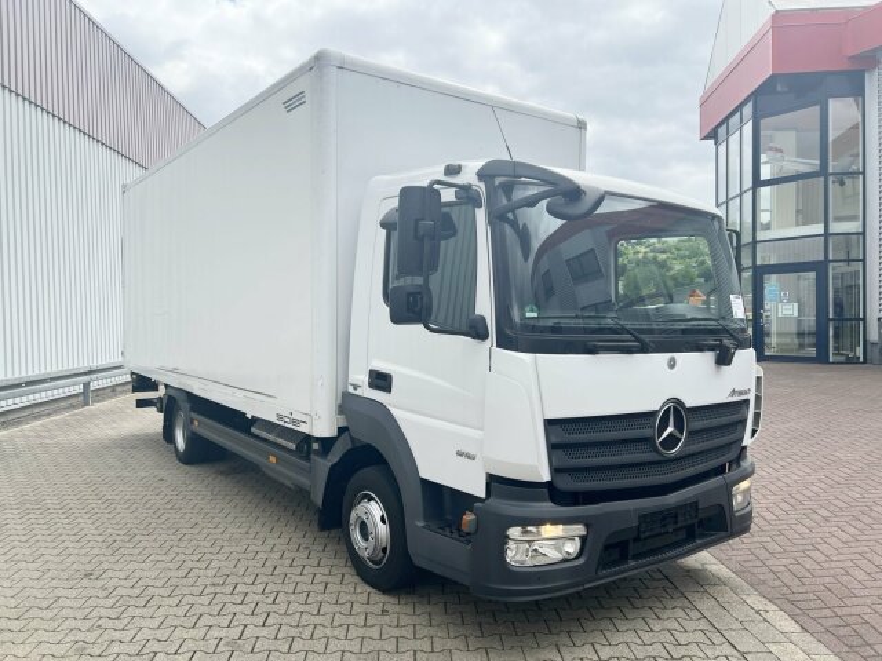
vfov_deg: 53.1
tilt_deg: -0.5
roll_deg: +0.5
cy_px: 330
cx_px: 441
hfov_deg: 67.3
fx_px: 662
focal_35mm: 26
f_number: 1.5
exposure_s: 1/3571
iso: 50
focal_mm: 5.7
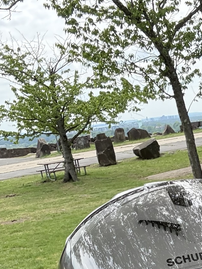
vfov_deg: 24.8
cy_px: 296
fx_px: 568
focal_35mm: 73
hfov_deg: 19.3
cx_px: 224
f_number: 1.9
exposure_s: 1/643
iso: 40
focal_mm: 2.69
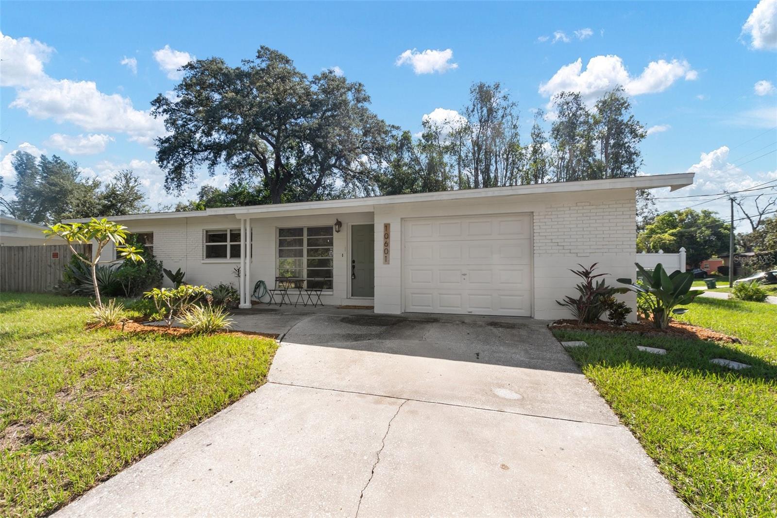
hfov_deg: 100.4
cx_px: 388
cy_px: 259
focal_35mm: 15
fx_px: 324
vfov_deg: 77.3
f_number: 7.1
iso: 100
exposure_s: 1/250
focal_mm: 10
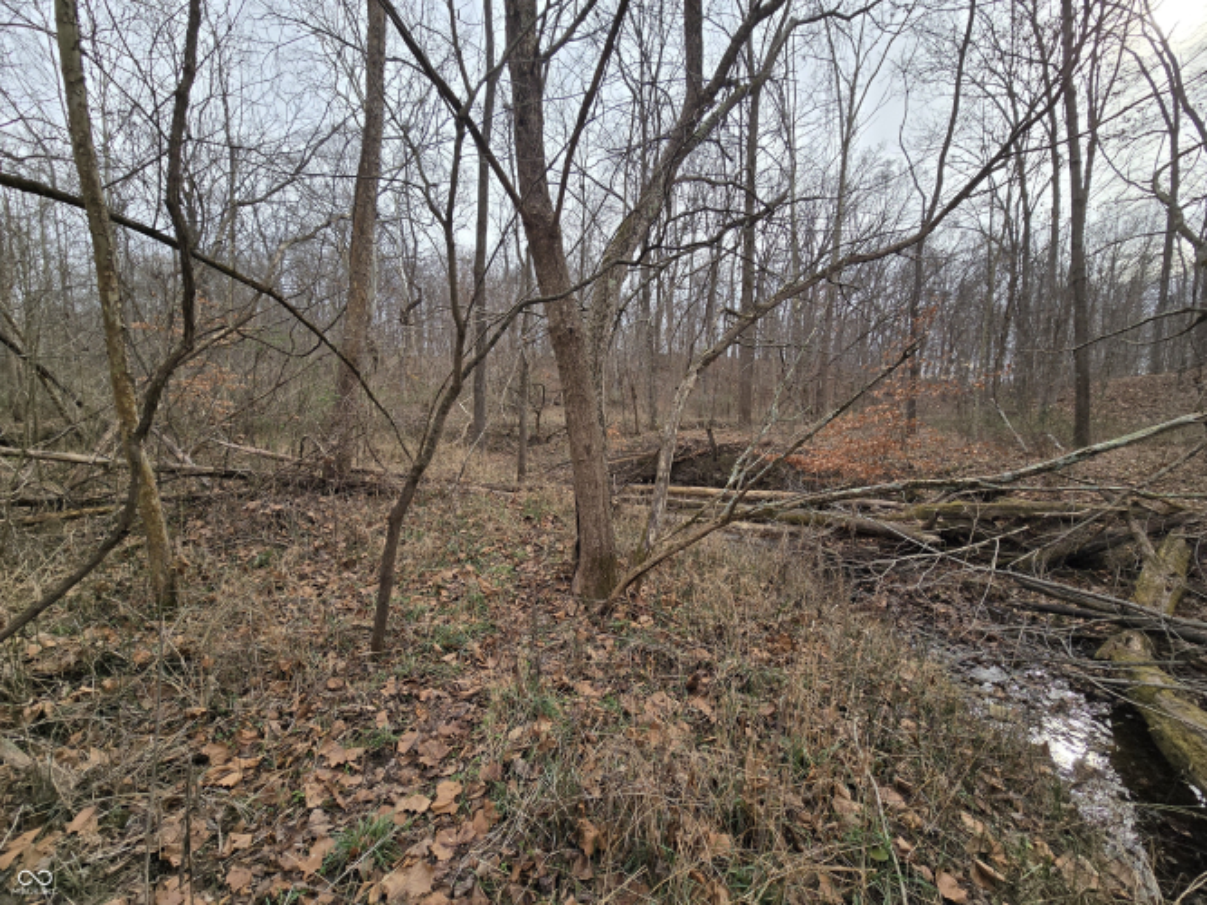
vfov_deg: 89.9
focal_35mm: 13
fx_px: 453
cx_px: 604
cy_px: 452
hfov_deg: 106.2
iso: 50
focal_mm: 2.2
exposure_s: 1/803
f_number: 2.2
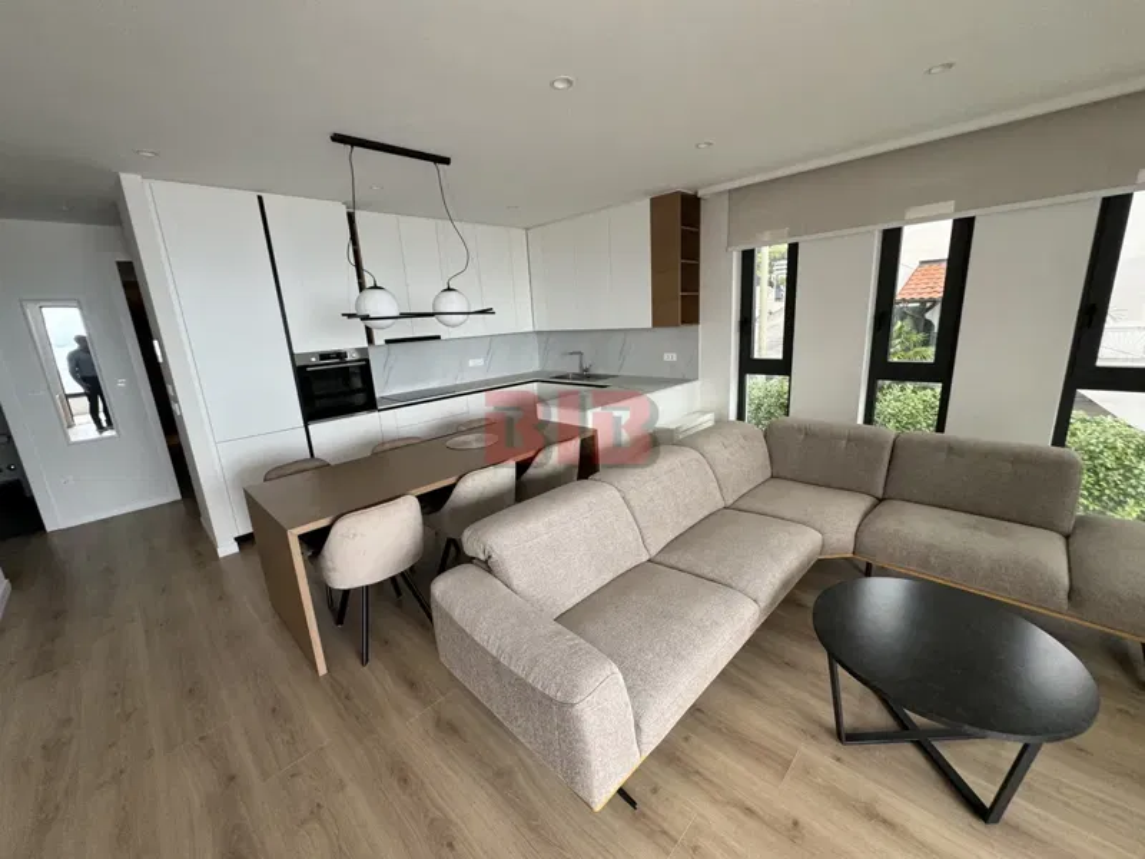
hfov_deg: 102.1
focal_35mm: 14
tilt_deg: -13.2
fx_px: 463
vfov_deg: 85.7
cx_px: 572
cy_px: 430
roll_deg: +5.2
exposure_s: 1/99
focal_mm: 2.22
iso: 100
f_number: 2.2
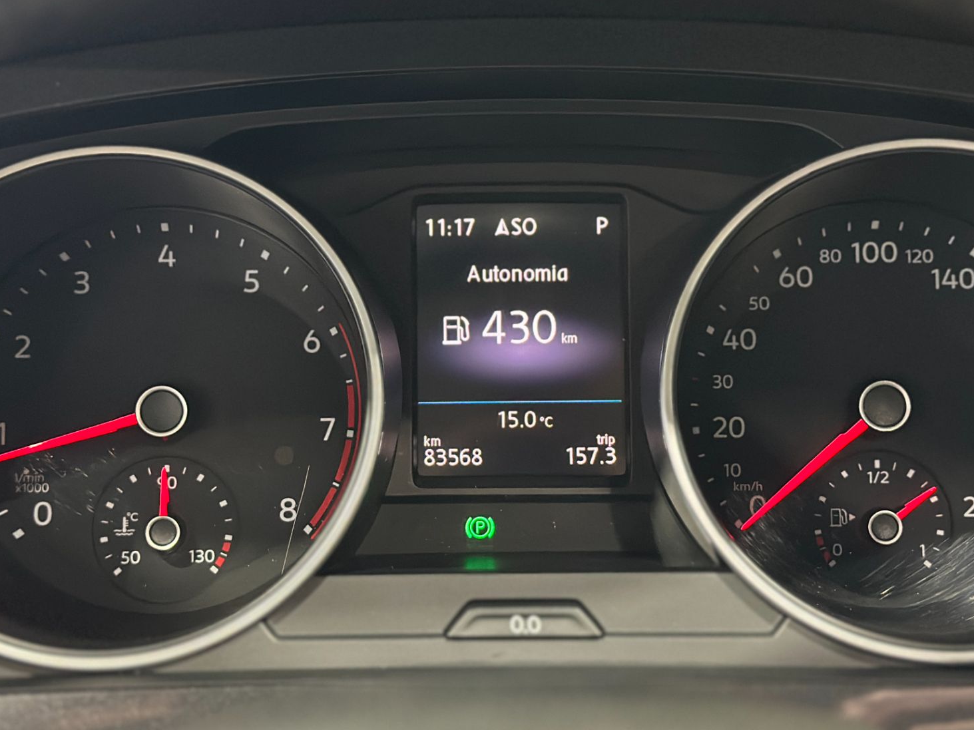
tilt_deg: -20.6
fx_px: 1773
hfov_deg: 30.7
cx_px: 509
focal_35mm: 63
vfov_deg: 23.3
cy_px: 325
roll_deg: +0.4
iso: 800
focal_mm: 6.86
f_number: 1.78
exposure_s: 1/30
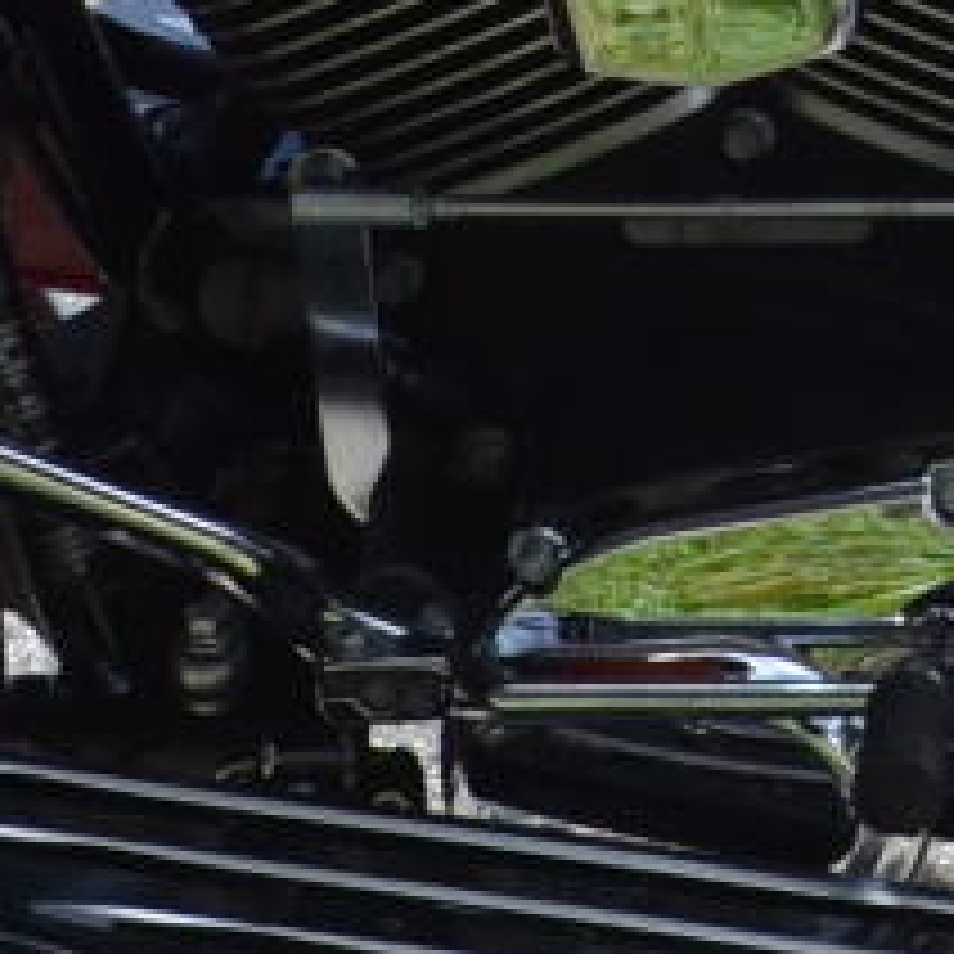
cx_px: 1800
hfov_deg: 6.5
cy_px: -587
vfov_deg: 6.5
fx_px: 8232
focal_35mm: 264
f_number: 7.1
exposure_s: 1/200
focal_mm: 22
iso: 100
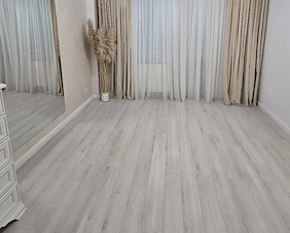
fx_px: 155
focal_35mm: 18
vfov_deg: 68.8
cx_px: 149
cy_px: 57
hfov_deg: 86.3
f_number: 2.2
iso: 100
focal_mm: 2.2
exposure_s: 1/50.3
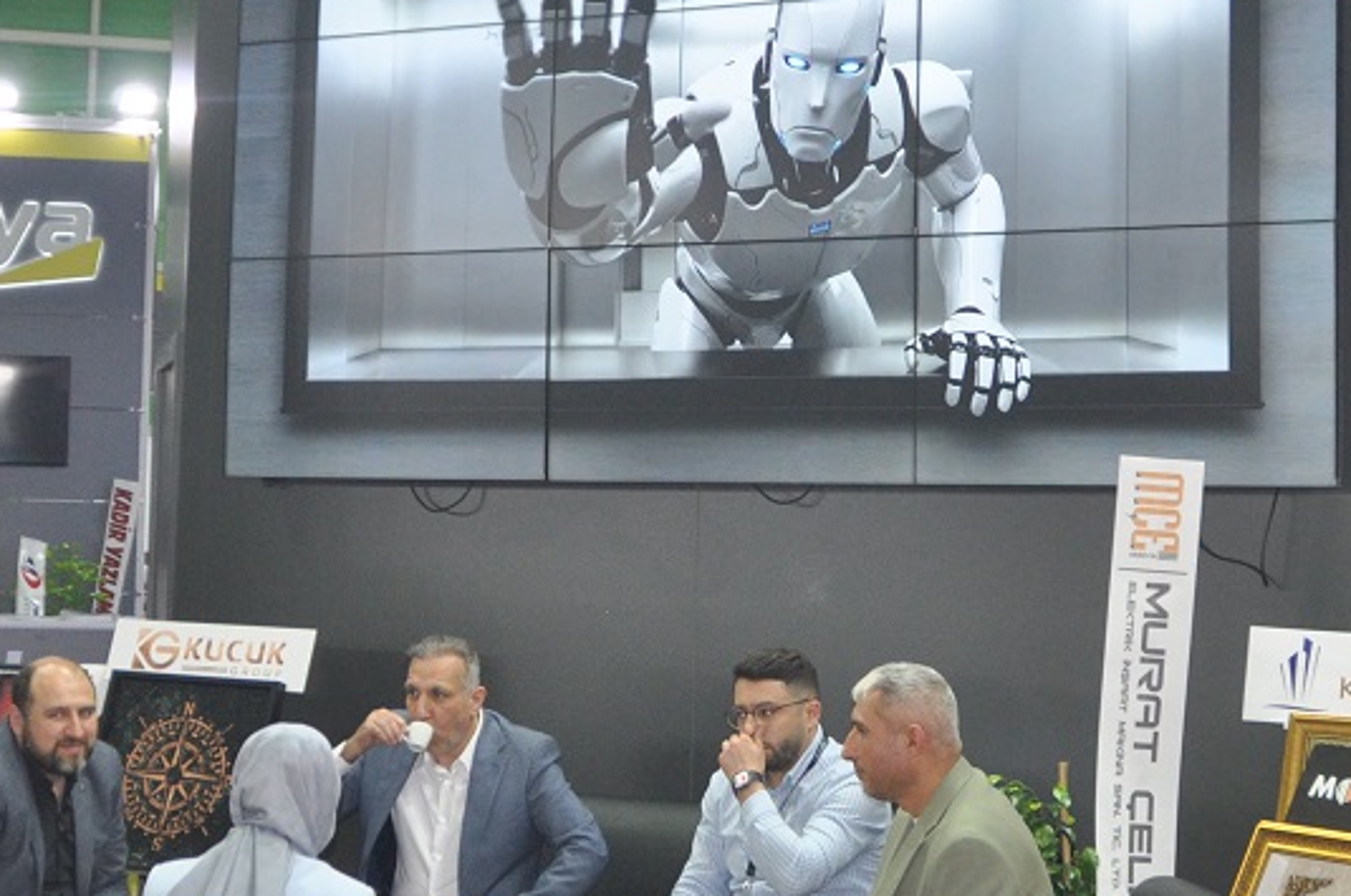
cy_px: 227
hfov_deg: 25.7
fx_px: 2960
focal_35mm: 79
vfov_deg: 17.1
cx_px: 800
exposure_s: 1/125
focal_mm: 22
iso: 720
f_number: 3.5
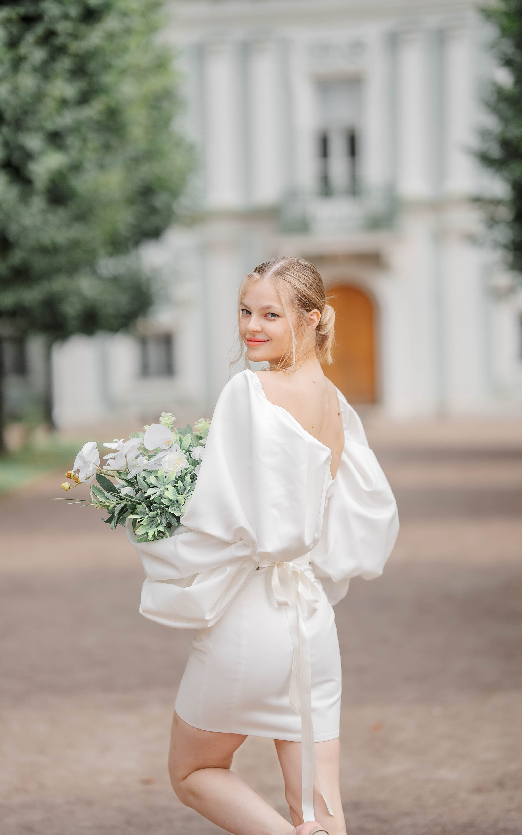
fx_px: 1980
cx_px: 245
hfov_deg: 15.0
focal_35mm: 87
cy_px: 417
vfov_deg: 23.8
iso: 100
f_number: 1.6
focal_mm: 85
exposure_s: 1/1600
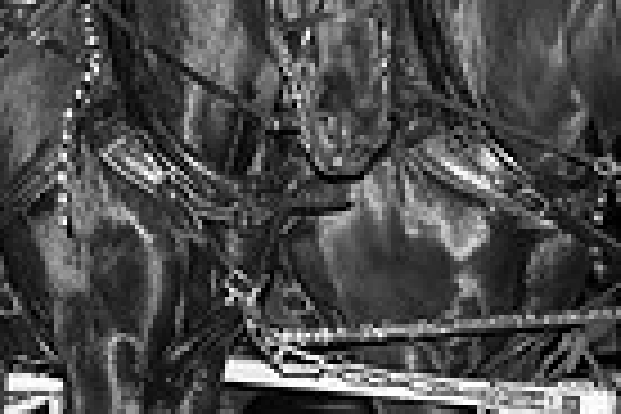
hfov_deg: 9.1
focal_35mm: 223
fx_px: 3846
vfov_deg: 6.2
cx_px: -54
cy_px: 88
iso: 800
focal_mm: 53
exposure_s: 1/250
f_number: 7.1
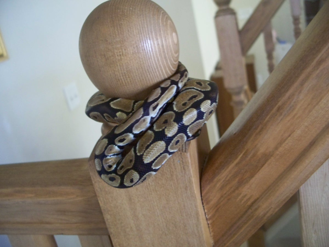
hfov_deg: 50.1
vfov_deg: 38.7
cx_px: 164
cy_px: 124
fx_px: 352
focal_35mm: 37
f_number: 2.8
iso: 400
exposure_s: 1/25
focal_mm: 7.8
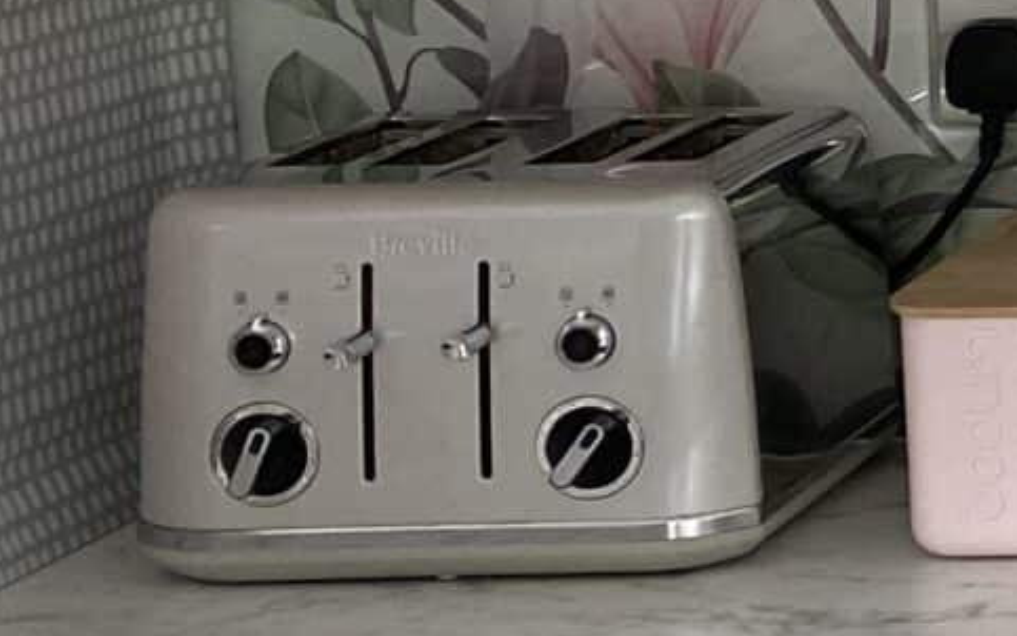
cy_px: -251
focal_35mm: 146
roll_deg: -0.7
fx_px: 4047
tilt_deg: -6.3
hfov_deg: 11.3
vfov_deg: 8.8
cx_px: 2613
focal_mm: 4.25
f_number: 1.8
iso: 125
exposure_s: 1/121
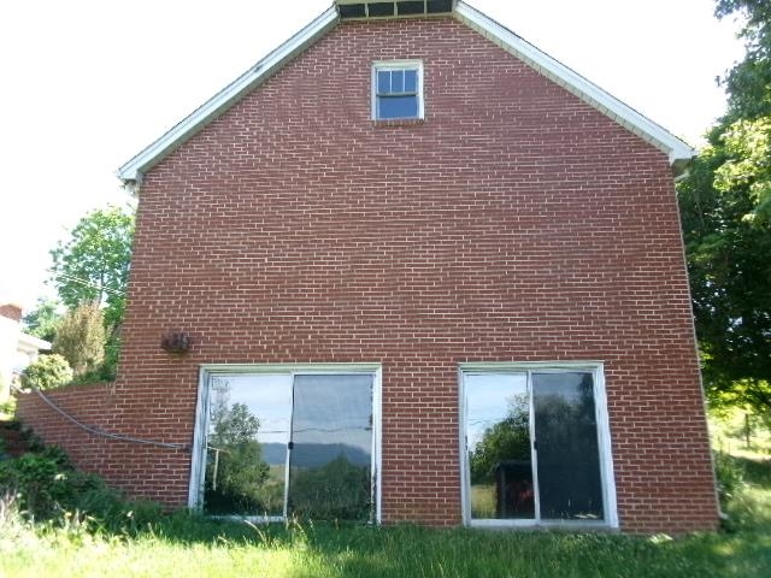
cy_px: 289
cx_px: 386
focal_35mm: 28
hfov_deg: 63.4
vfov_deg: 49.7
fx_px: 624
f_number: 3.9
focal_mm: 5.1
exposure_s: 1/100
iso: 100
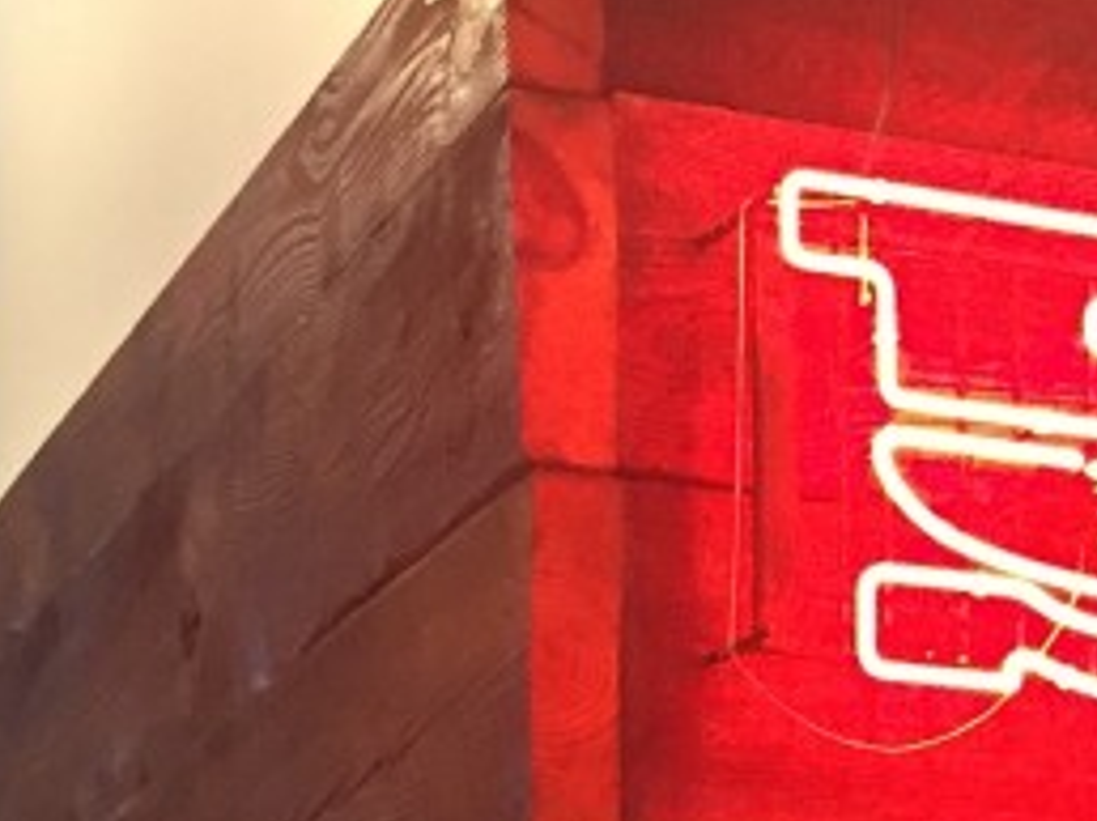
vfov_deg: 10.3
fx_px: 4274
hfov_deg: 14.4
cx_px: 1144
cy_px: 1472
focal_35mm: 135
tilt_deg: +5.1
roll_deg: +0.1
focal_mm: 4.15
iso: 200
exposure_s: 1/30
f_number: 2.2
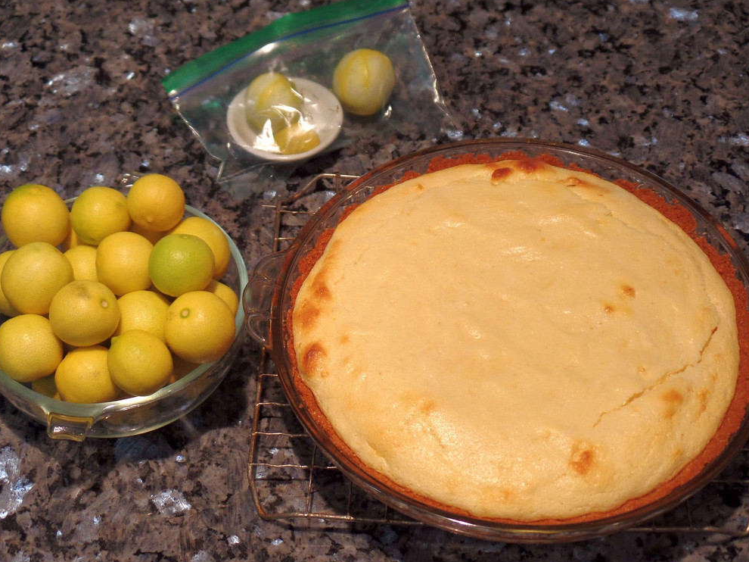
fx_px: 1493
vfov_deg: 21.3
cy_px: 288
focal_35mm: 69
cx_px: 361
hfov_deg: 28.2
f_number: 3.6
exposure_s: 1/45
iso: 100
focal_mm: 11.4
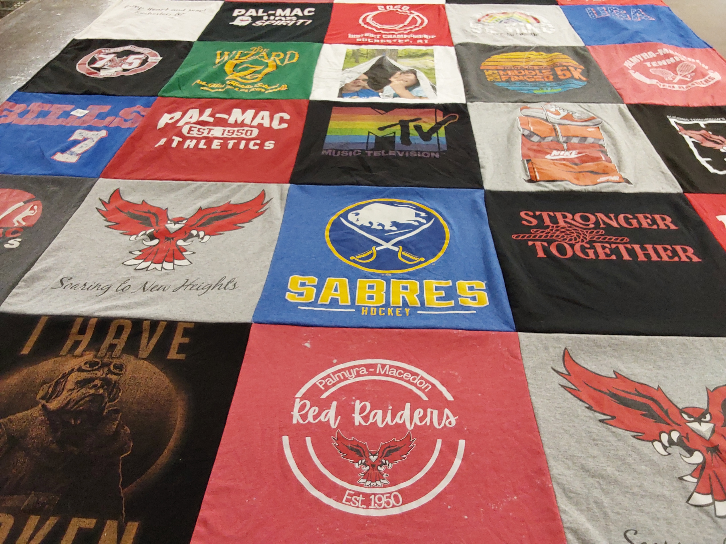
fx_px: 587
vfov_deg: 49.7
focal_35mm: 28
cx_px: 363
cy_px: 272
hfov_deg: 63.4
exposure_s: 1/50
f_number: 1.9
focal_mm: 2.91
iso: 125
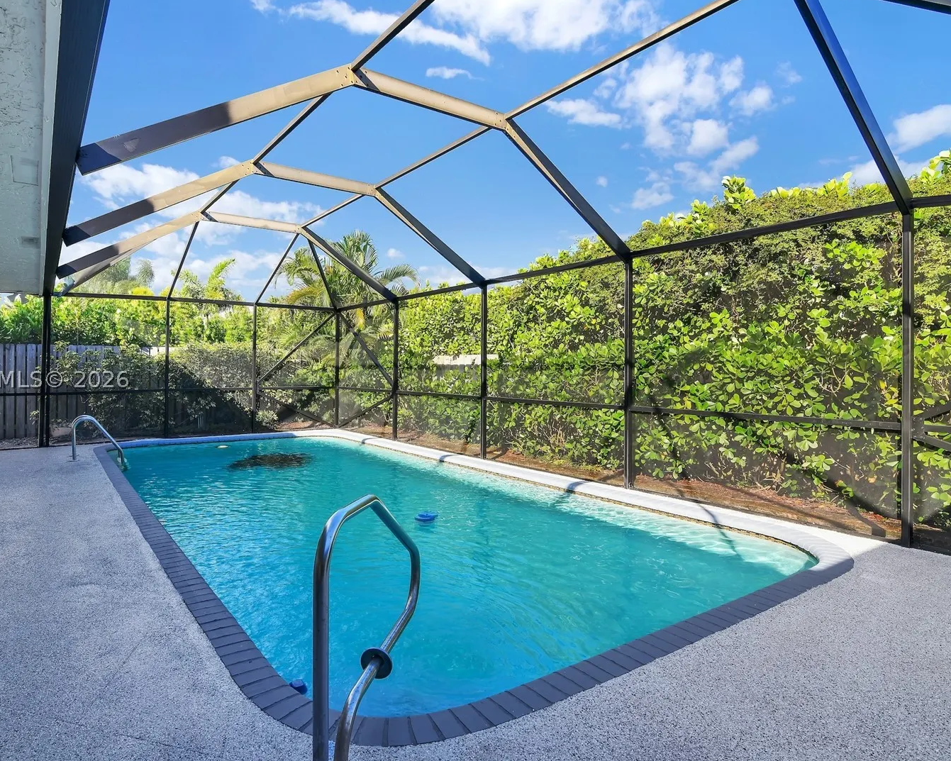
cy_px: 378
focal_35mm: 19
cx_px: 408
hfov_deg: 82.8
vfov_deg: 70.9
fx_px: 535
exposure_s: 1/60
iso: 200
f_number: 11
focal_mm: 16
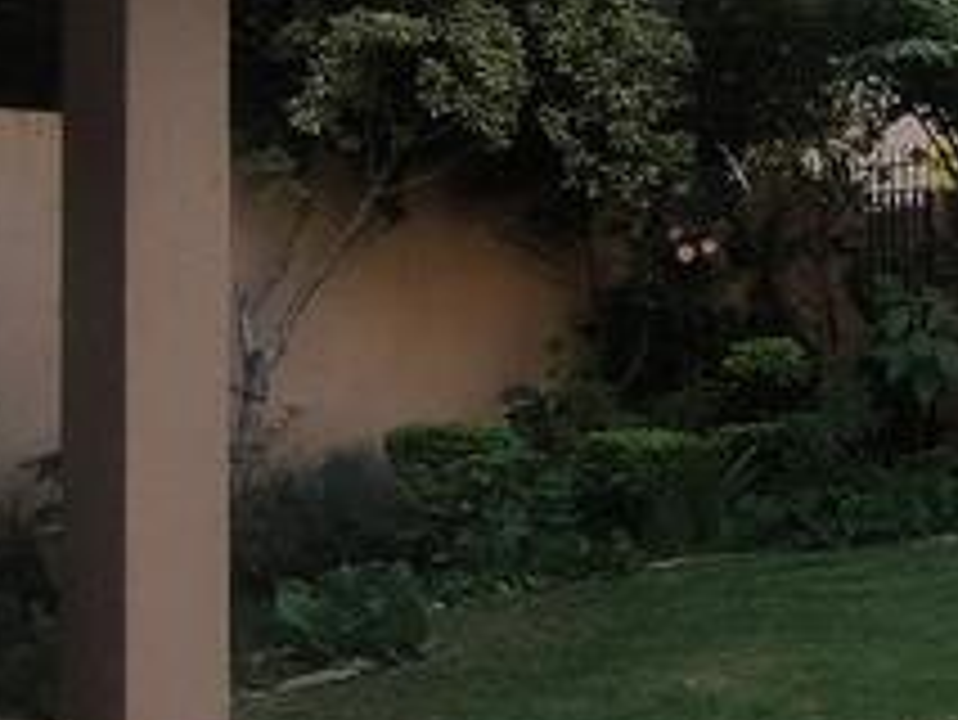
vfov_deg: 24.4
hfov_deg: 27.1
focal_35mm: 60
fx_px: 1661
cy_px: 284
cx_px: 1241
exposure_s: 1/460
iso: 50
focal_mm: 1.65
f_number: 2.2
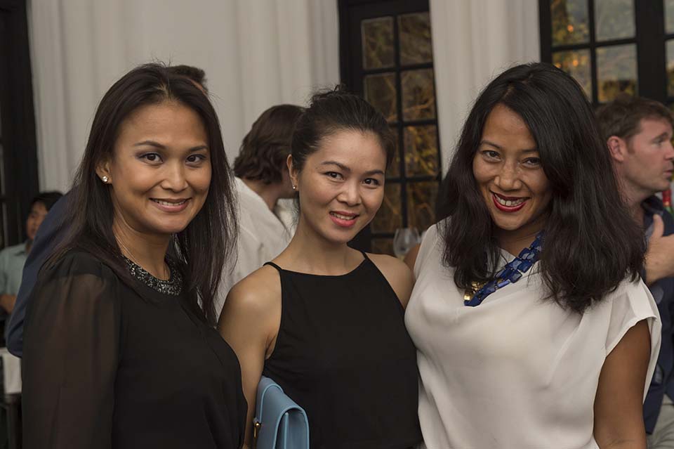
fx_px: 823
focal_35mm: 44
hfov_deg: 44.5
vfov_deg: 30.5
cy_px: 224
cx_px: 337
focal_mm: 44
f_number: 5.6
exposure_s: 1/60
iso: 800
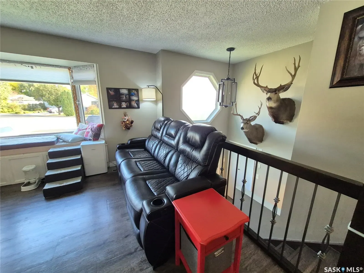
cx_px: 182
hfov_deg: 106.2
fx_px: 137
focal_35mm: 13
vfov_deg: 89.9
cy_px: 136
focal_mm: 1.74
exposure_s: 1/60
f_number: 2.2
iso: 500
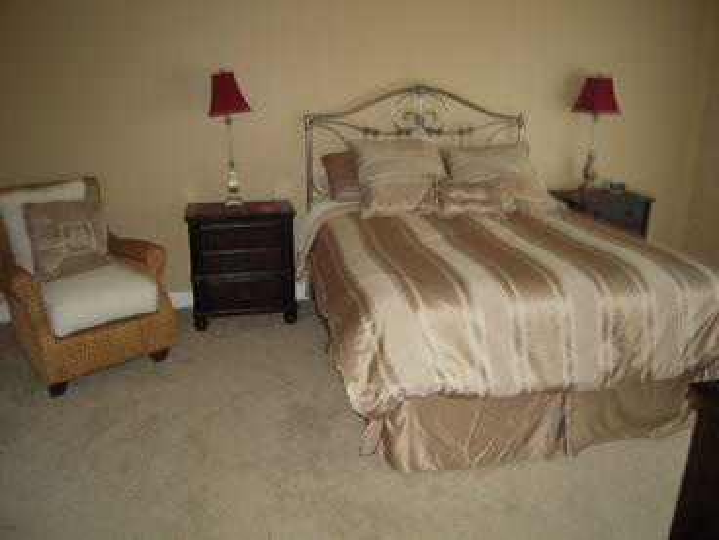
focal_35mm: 28
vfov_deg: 49.7
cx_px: 360
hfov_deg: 63.4
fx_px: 582
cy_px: 270
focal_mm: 5
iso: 160
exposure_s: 1/30
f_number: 2.7
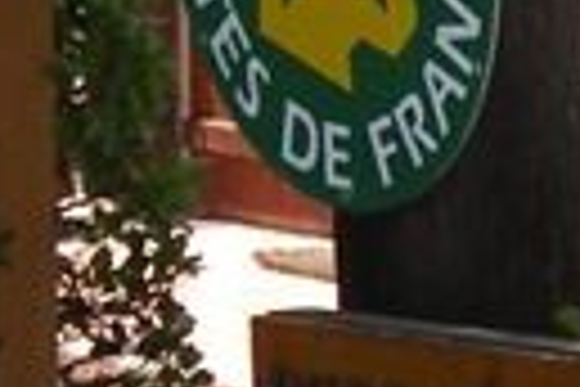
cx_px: 1753
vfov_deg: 4.0
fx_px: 5574
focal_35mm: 346
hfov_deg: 5.6
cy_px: -94
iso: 64
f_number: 3.2
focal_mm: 7.4
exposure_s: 1/420
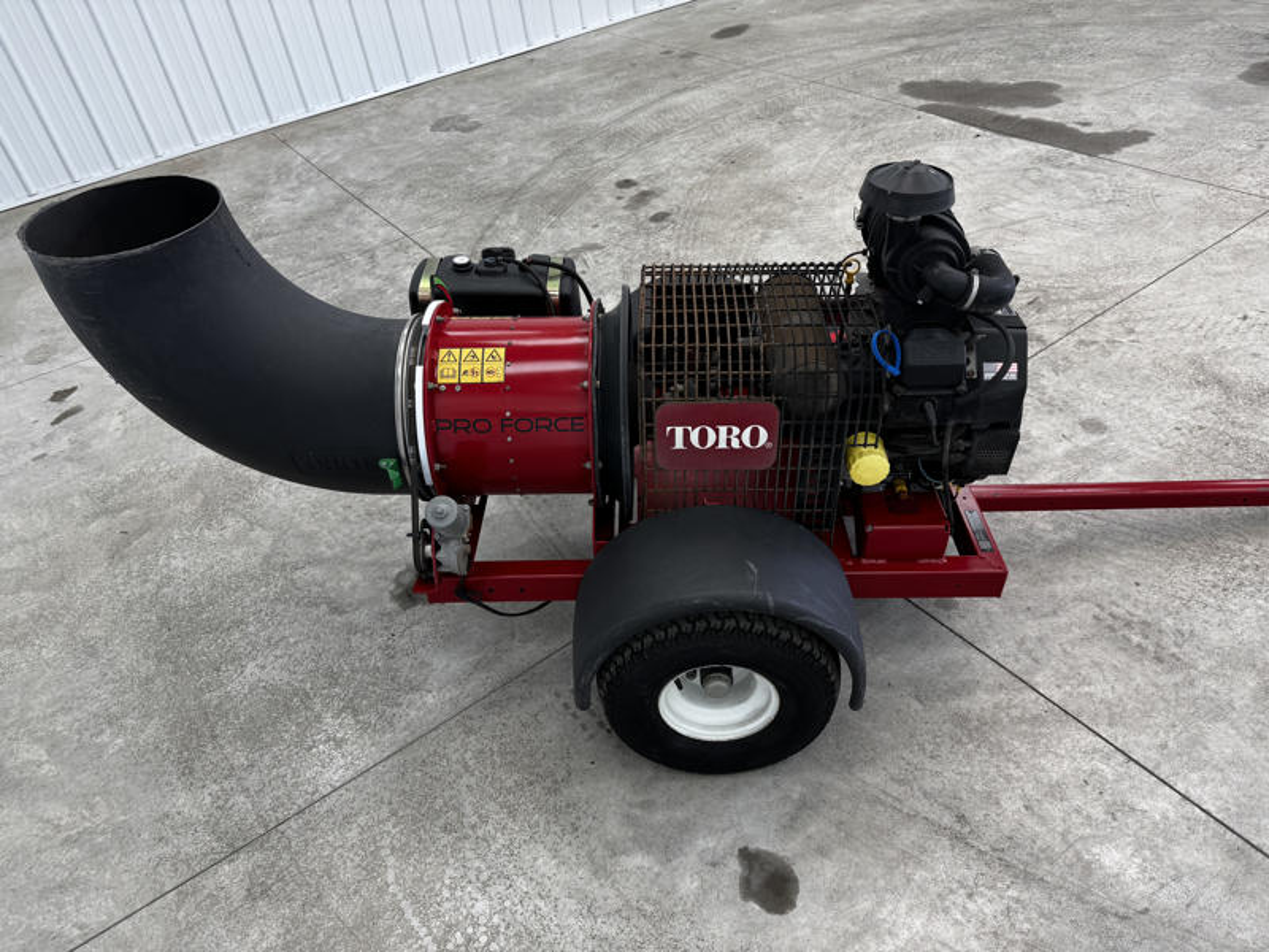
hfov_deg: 71.6
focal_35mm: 24
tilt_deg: -40.6
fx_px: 880
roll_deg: +8.1
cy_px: 476
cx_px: 634
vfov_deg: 56.8
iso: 80
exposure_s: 1/120
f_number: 1.78
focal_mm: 6.76
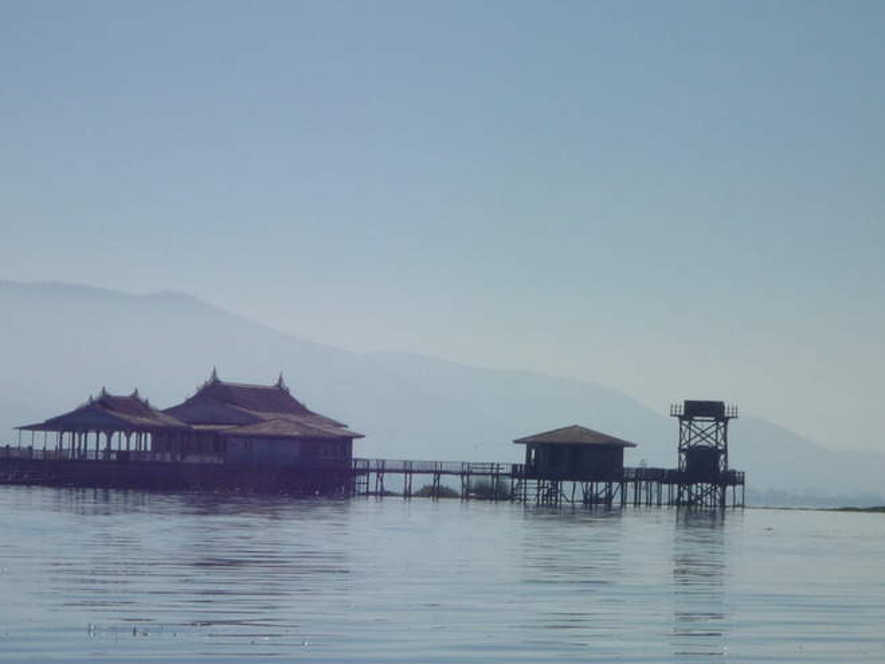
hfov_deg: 9.7
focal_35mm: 204
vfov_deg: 7.3
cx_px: 387
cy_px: 348
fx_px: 5215
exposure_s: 1/1000
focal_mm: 20.5
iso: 100
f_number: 8
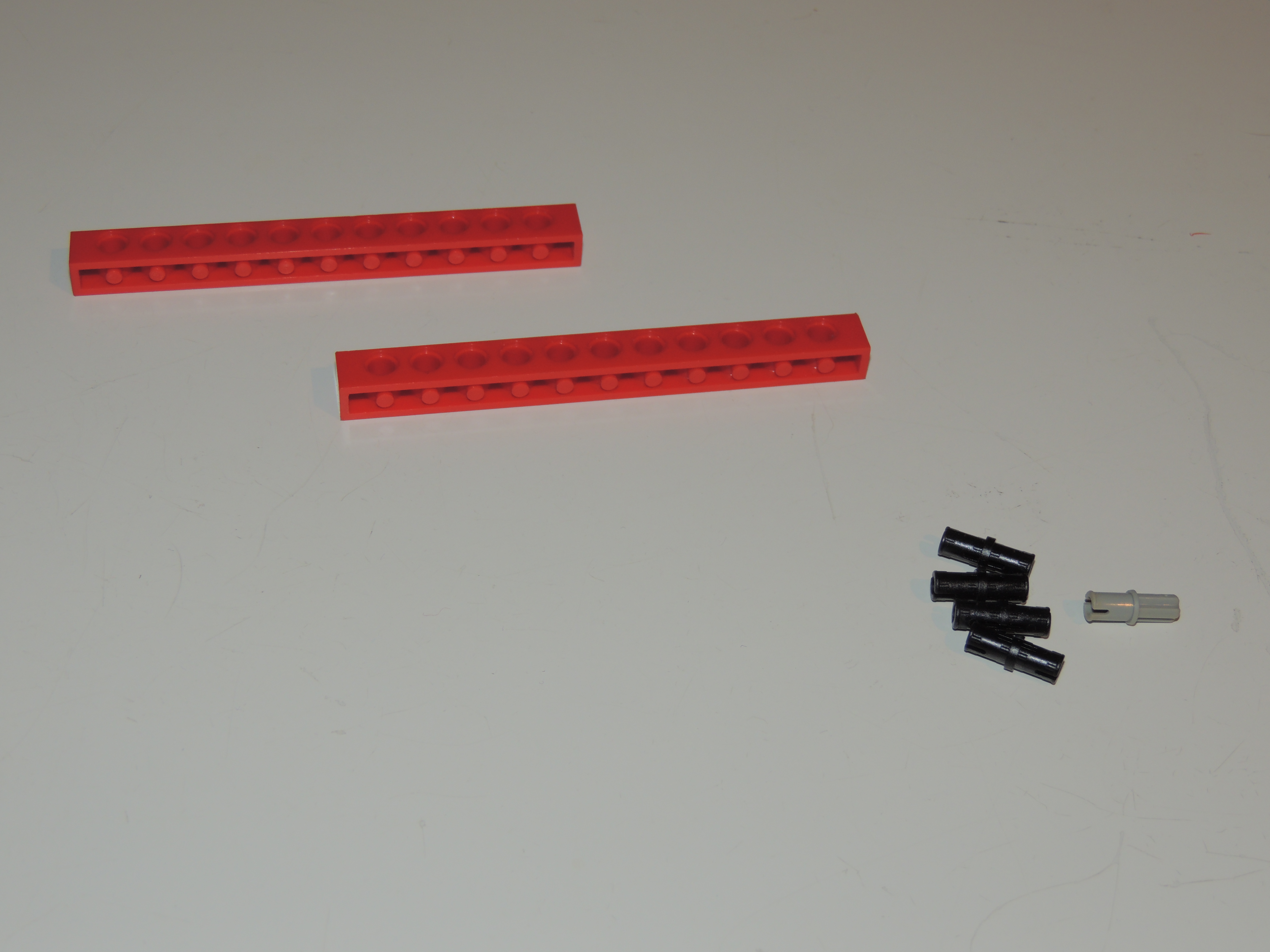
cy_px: 476
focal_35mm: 60
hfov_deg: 32.2
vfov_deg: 24.4
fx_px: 2201
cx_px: 635
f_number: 3.7
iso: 110
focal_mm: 10.7
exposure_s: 1/50
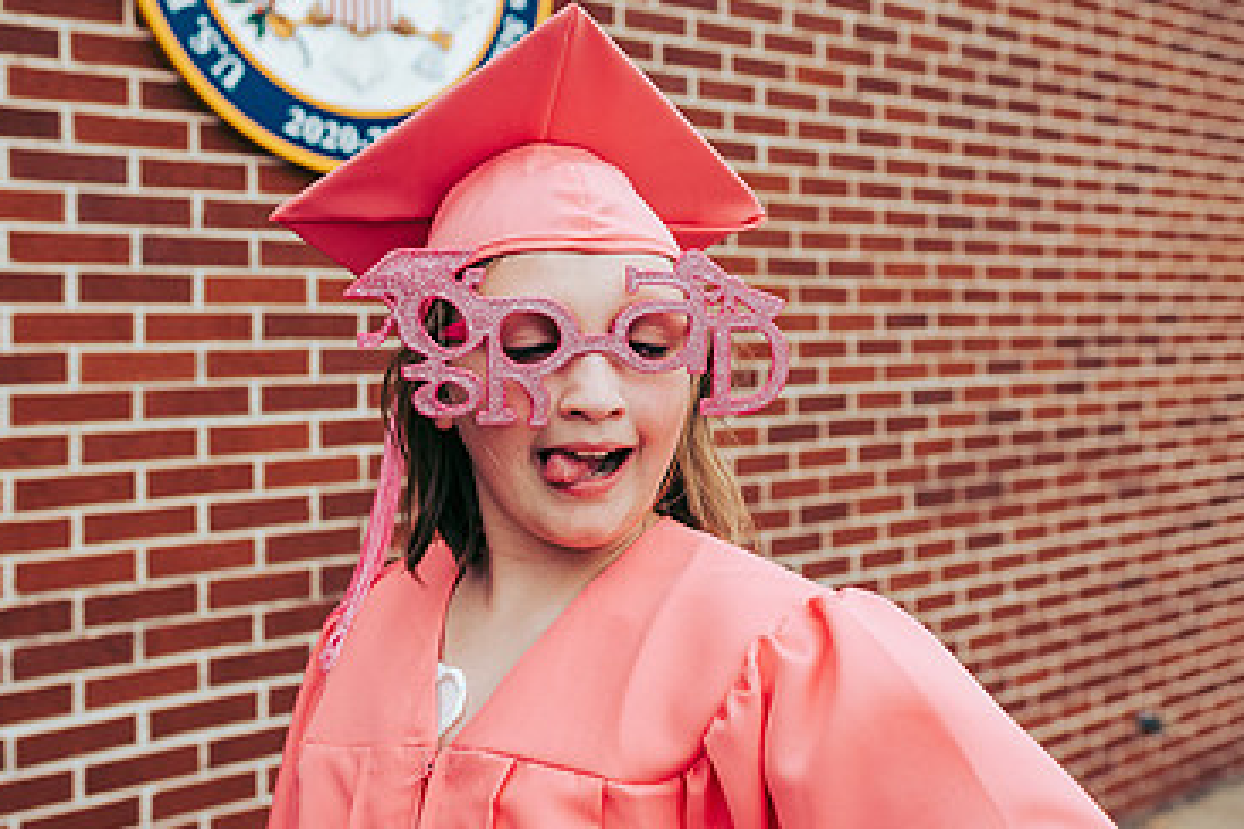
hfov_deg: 50.6
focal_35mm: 38
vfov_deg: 35.0
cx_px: 554
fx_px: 1313
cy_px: 345
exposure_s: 1/320
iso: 320
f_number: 2.8
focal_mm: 24
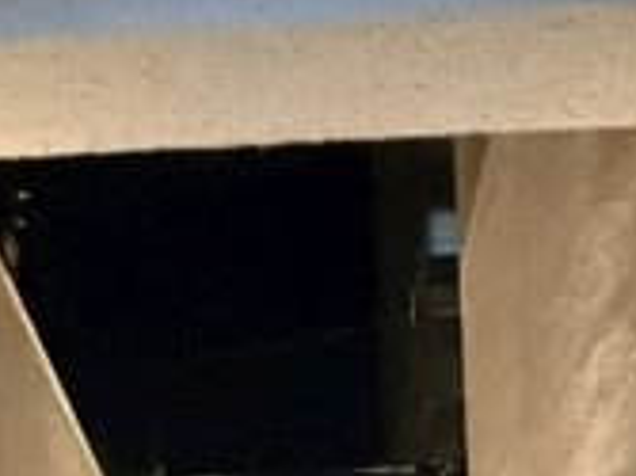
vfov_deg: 21.3
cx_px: 308
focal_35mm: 49
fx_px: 900
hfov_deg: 38.9
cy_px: 826
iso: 1250
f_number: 2.2
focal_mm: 2.22
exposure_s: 1/40
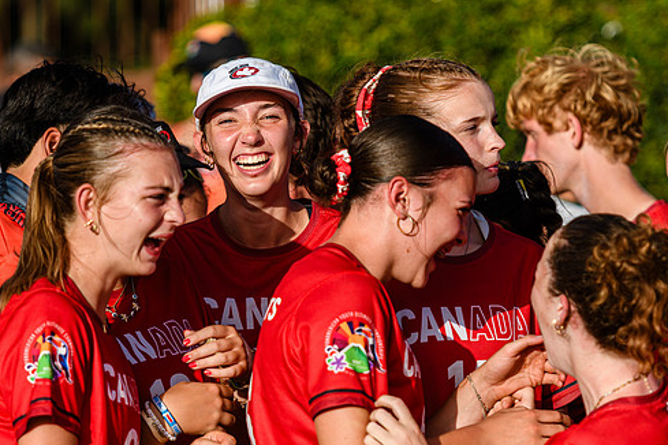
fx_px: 4620
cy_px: 260
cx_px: 281
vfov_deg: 5.5
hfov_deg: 8.3
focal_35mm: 249
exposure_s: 1/1250
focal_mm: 140
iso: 100
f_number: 3.2
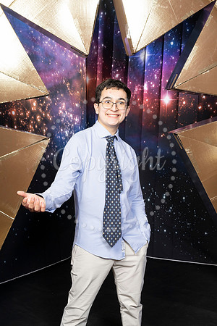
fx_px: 443
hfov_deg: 27.5
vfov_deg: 40.3
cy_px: 163
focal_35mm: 49
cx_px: 108
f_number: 9
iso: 320
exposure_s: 1/160
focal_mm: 49
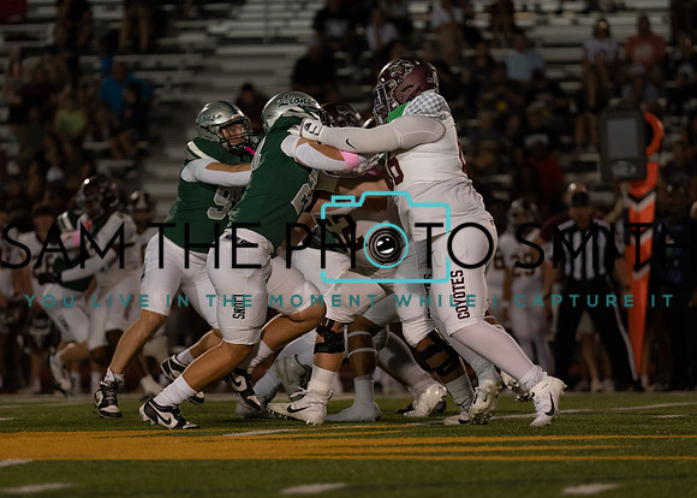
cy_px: 263
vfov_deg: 4.5
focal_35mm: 320
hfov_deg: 6.3
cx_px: 327
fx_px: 6327
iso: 1000
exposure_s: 1/1000
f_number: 2.8
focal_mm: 200
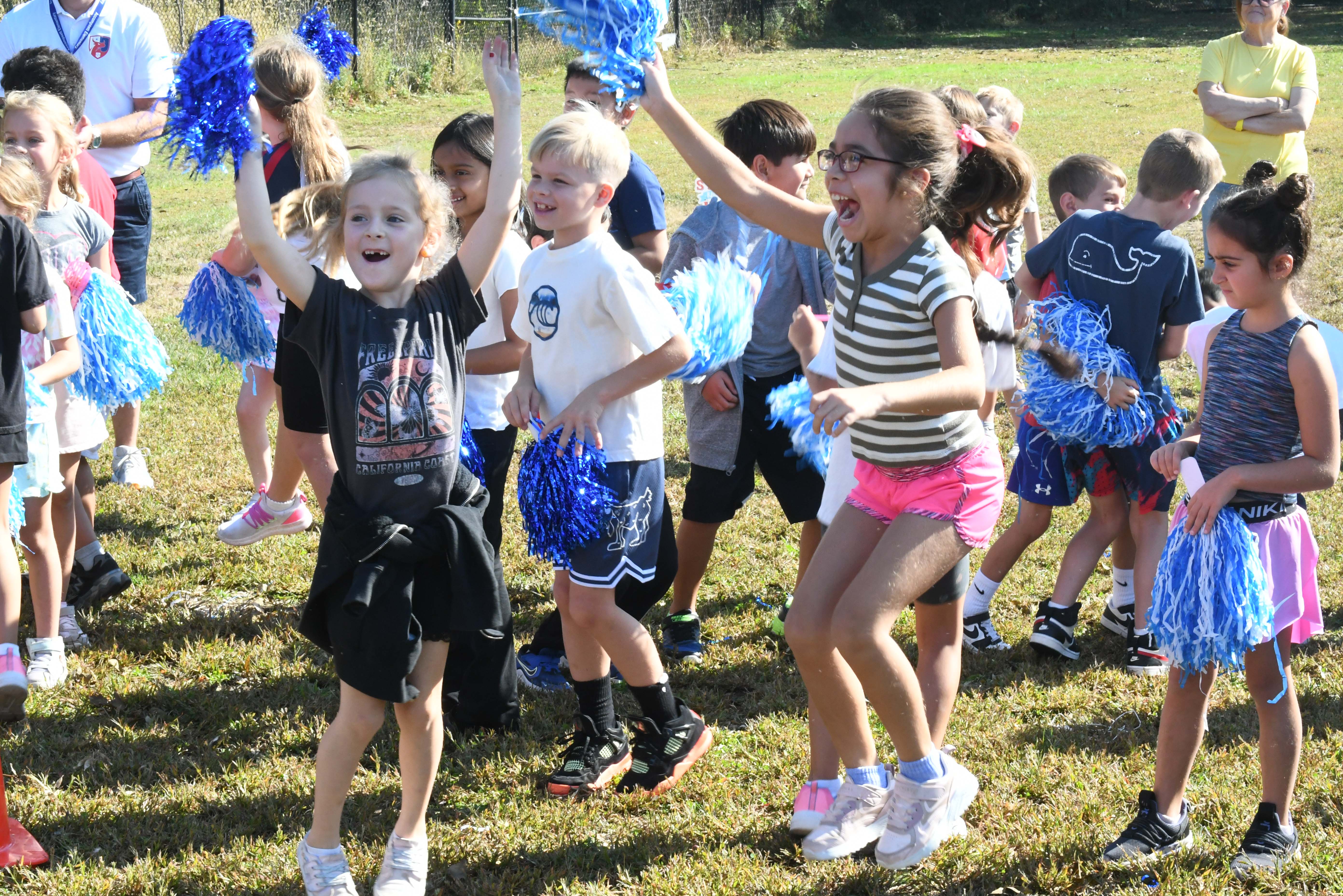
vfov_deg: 16.7
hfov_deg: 24.8
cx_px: 672
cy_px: 448
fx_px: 3059
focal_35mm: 82
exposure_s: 1/200
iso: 1600
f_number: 25
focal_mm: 55
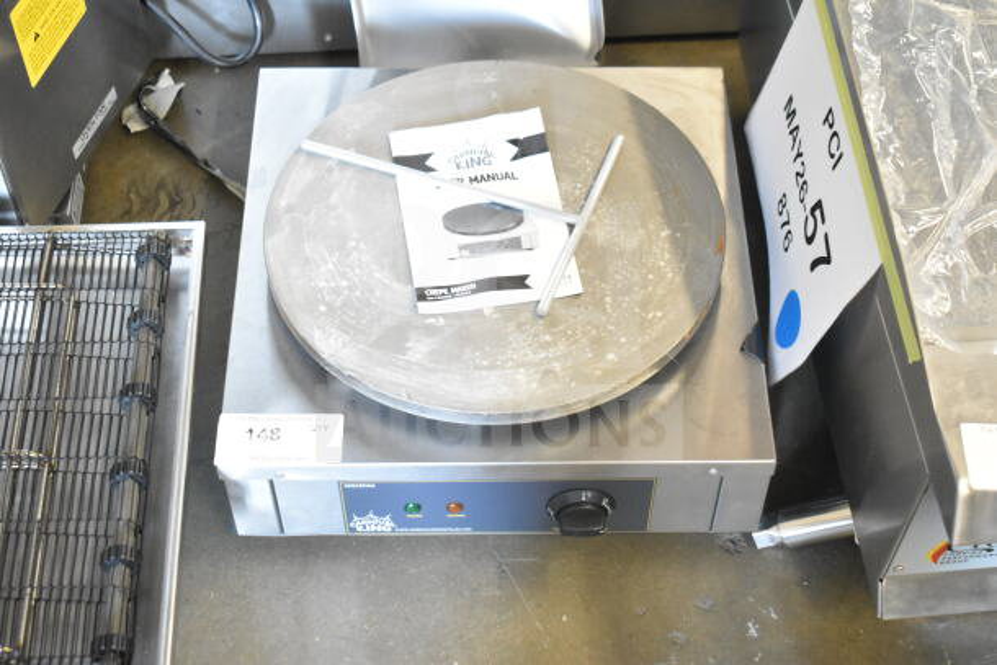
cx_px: 498
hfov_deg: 35.0
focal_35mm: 57
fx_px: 1579
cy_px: 332
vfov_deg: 23.8
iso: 5000
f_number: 4.8
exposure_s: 1/60
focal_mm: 38
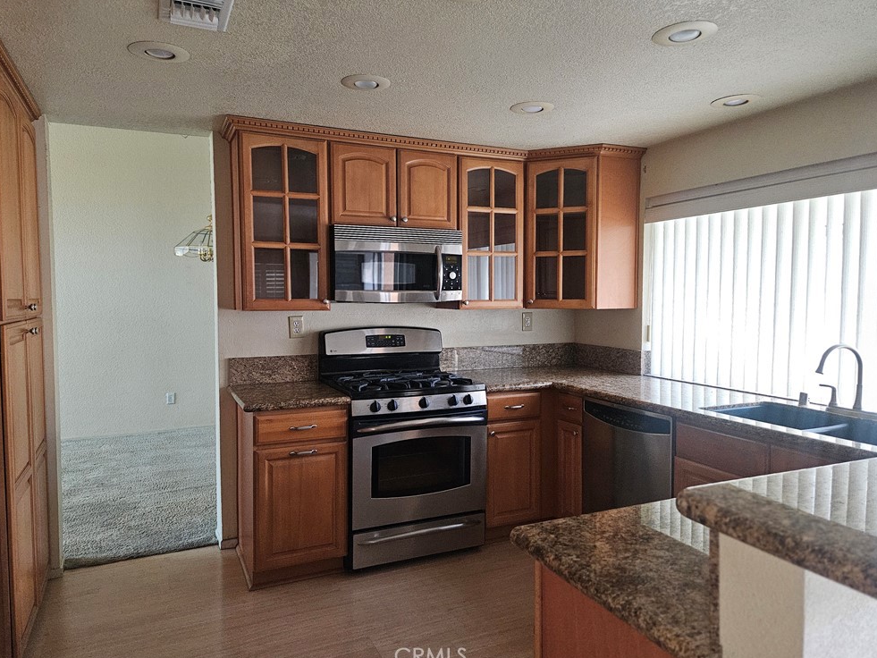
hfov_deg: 71.6
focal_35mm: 24
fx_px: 608
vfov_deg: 56.8
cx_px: 437
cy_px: 325
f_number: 1.8
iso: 1000
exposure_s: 1/120
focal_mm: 5.4
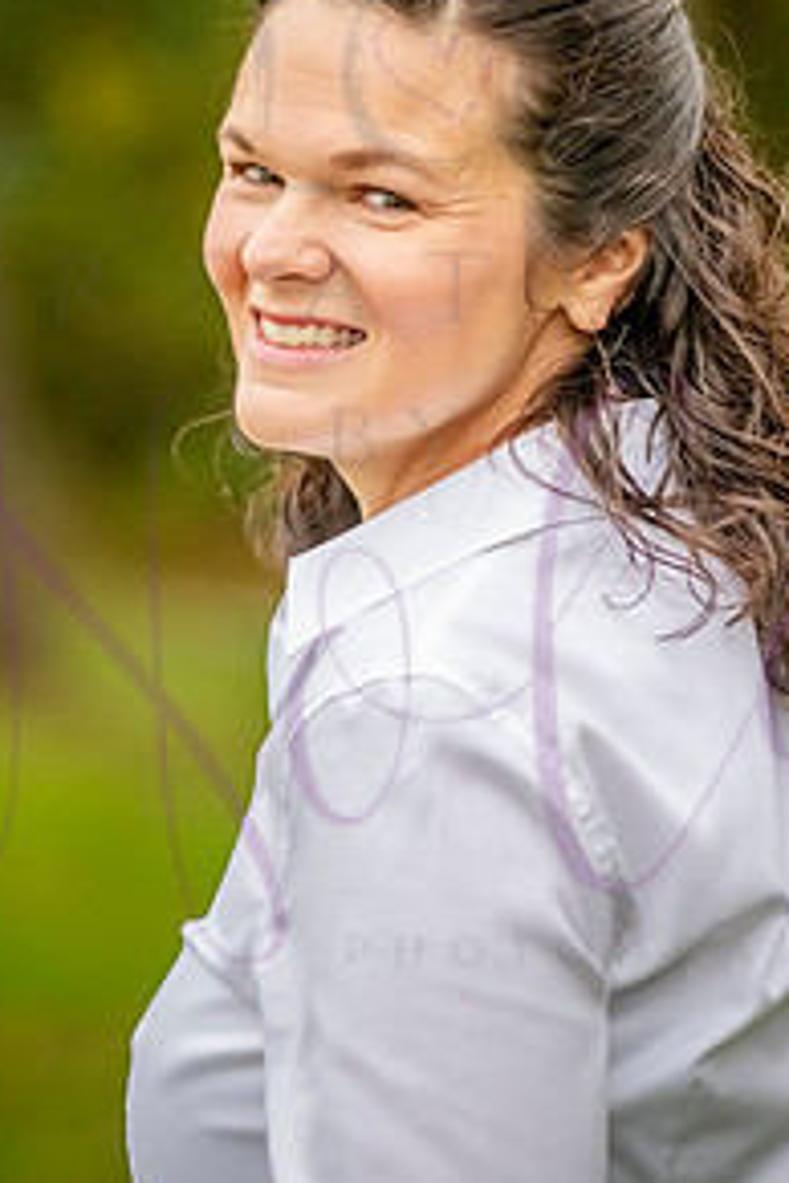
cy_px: 431
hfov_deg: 7.1
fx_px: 6344
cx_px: 451
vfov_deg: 10.7
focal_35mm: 193
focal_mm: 125
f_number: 4
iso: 2000
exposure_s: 1/1600
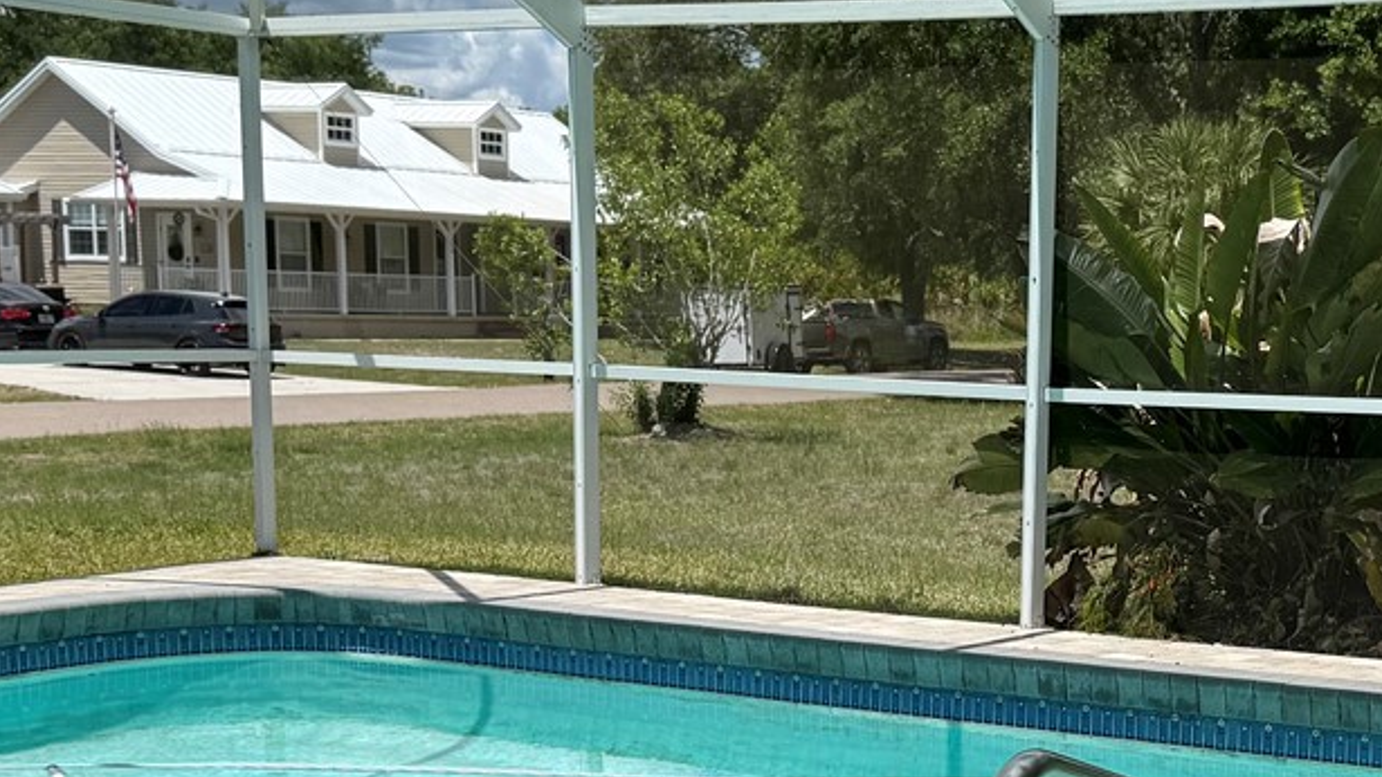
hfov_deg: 30.2
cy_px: 723
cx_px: 1112
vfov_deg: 17.4
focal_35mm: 68
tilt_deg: -9.8
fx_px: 2492
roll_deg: -1.1
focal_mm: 6.76
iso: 80
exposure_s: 1/4975
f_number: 1.78
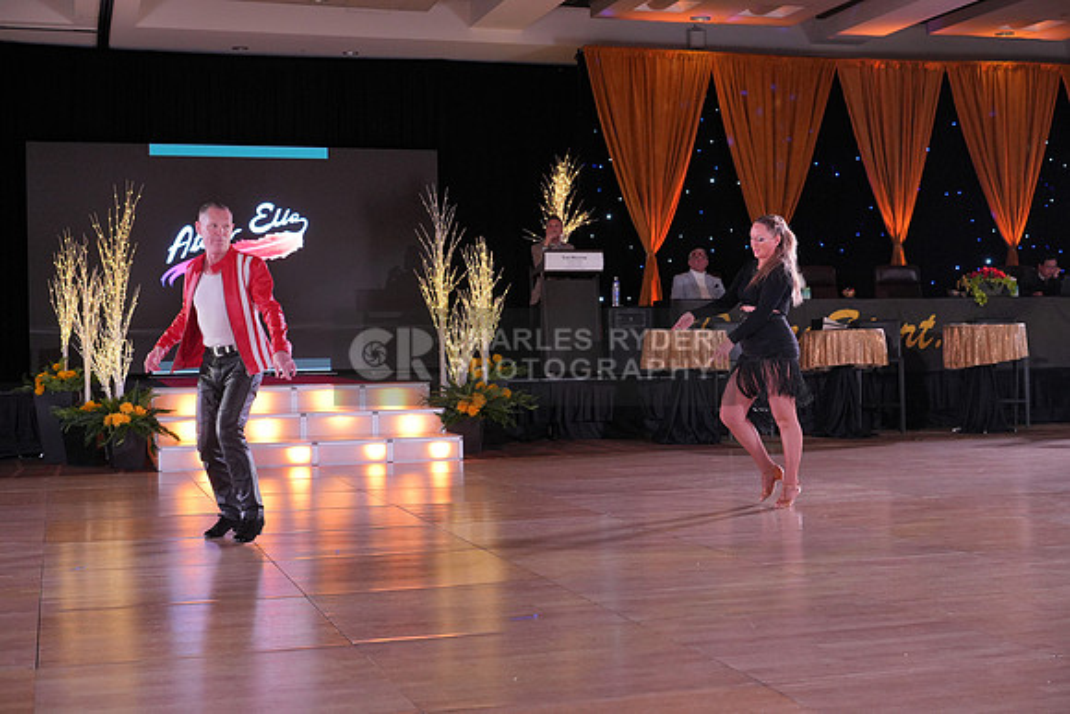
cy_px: 357
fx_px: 1486
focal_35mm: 50
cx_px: 535
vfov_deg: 27.0
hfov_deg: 39.6
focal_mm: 50
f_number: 4.5
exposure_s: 1/400
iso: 2000
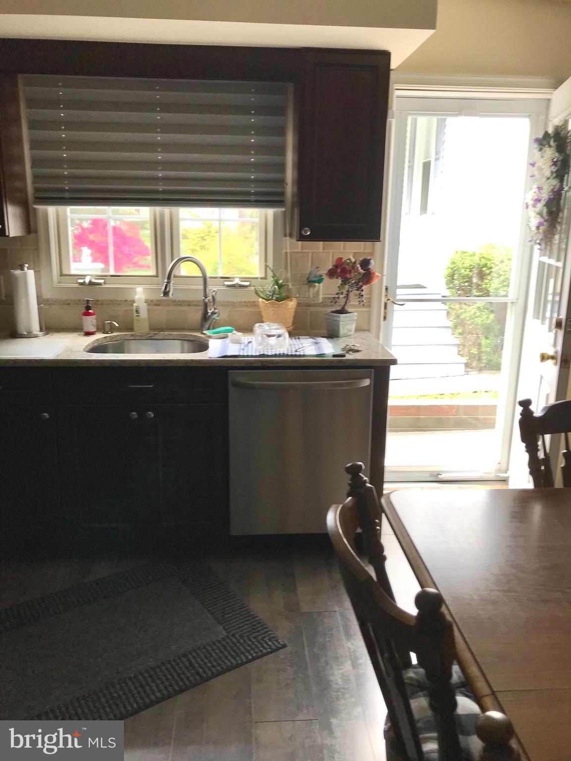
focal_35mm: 28
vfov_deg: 63.4
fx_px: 616
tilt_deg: -12.6
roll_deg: -1.4
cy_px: 380
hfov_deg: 49.7
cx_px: 286
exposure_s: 1/60
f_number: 1.8
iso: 25
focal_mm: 3.99
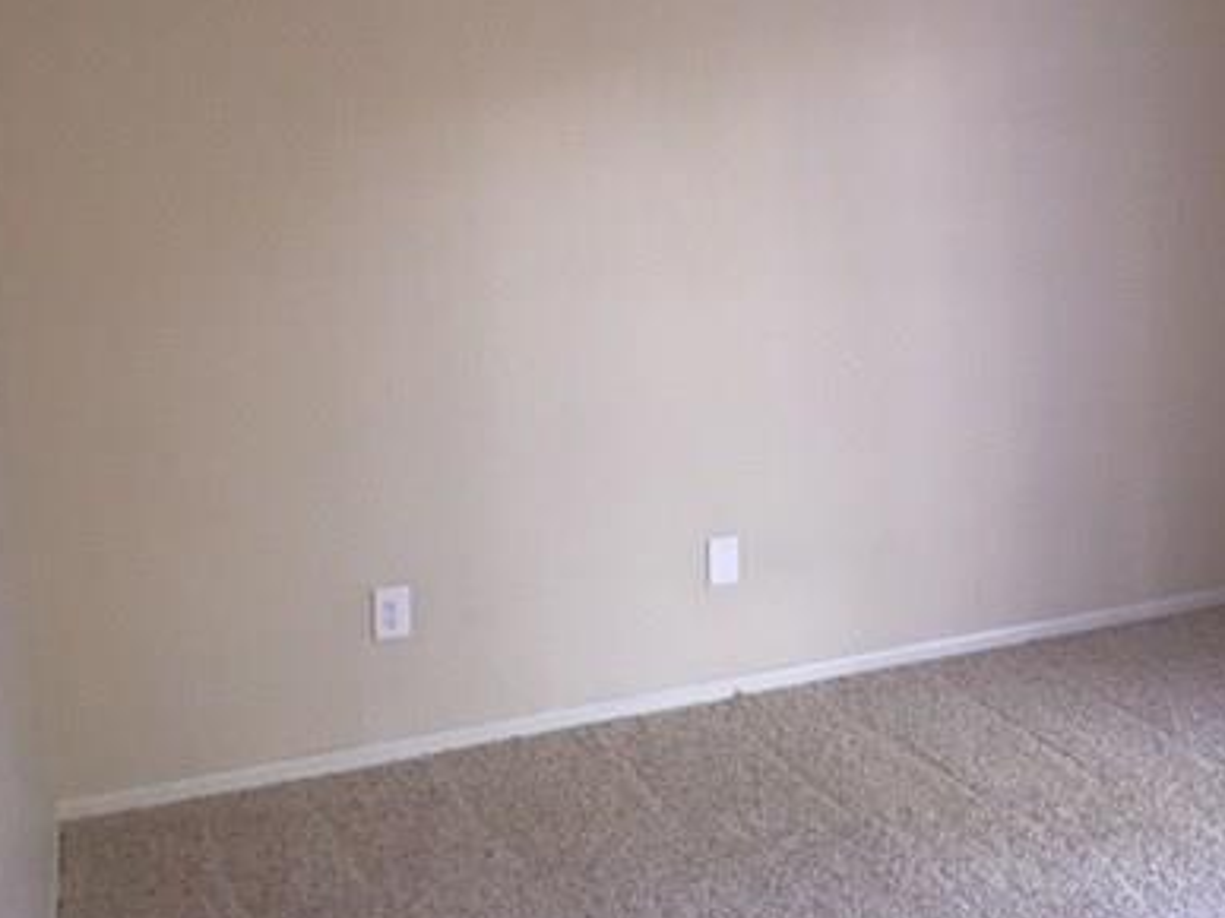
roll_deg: +0.7
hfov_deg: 38.1
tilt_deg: -8.3
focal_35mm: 48
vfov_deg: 30.0
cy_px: 301
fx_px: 1698
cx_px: 991
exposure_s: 1/20
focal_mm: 4.15
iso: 200
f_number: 2.2
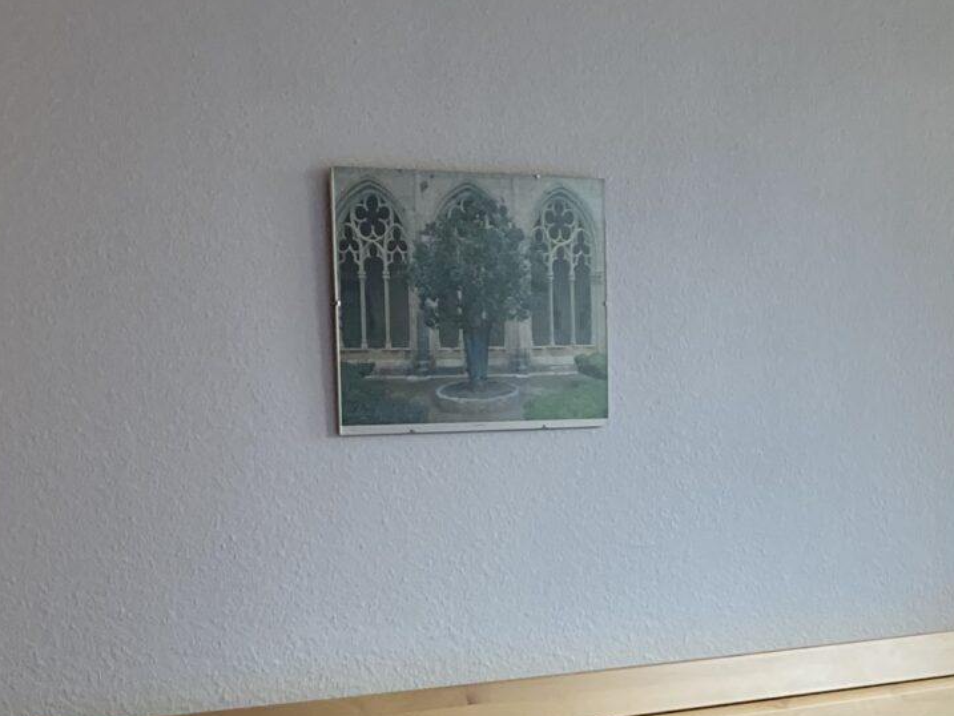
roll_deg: +0.3
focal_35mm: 100
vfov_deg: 14.5
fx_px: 2756
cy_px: 775
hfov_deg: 19.2
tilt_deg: -9.1
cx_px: 903
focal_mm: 3.99
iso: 80
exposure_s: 1/100
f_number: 1.8
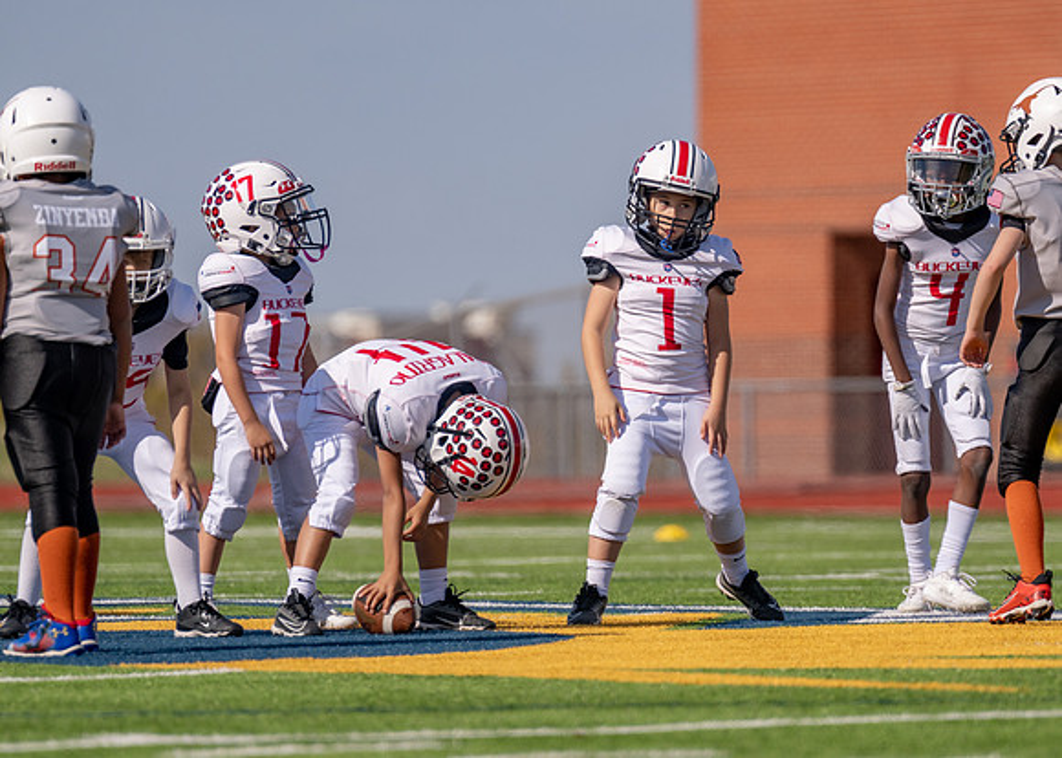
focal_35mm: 421
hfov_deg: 4.8
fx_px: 12696
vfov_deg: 3.4
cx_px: 677
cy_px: 423
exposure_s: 1/2000
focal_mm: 280
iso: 100
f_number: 4
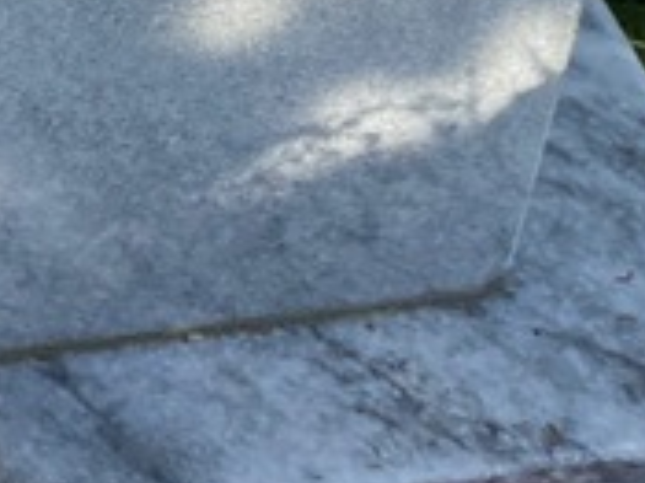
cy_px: -188
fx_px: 2216
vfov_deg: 12.0
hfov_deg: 15.2
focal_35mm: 119
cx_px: -365
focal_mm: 4.25
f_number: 1.8
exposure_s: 1/2625
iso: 32
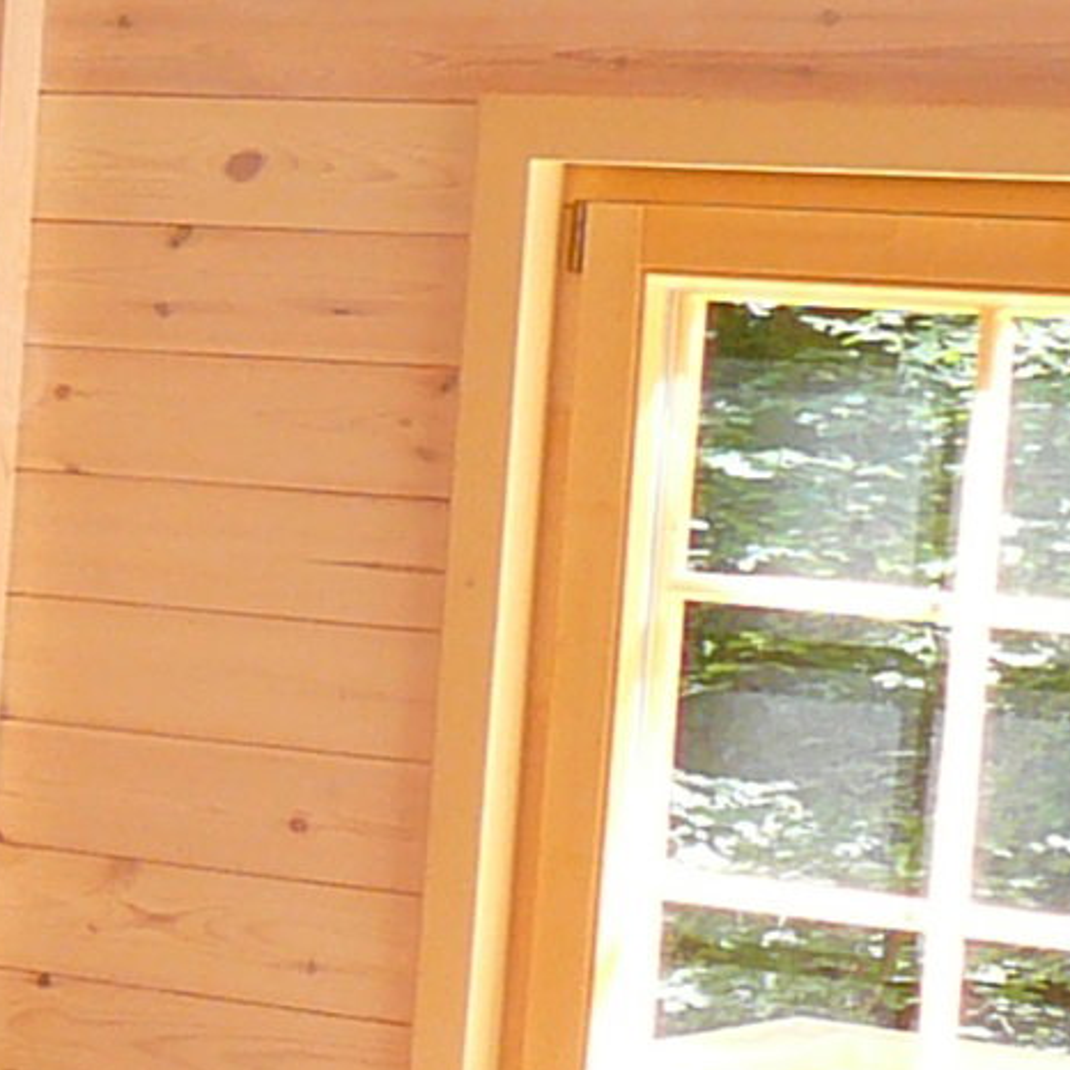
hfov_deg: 9.2
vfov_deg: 10.3
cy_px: 732
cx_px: -1538
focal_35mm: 170
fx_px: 5945
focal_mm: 5.2
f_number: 2.8
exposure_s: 1/30
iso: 100
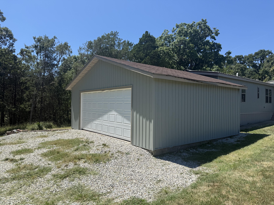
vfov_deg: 56.8
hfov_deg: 71.6
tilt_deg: -0.8
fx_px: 190
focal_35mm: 24
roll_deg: -1.4
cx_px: 137
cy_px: 102
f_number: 1.78
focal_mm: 6.76
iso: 80
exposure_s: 1/3953
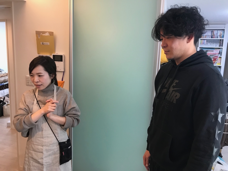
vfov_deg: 49.7
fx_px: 184
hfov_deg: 63.4
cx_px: 114
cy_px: 86
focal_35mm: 28
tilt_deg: -9.3
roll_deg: -2.7
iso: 40
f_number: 1.8
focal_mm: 3.99
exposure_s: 1/31
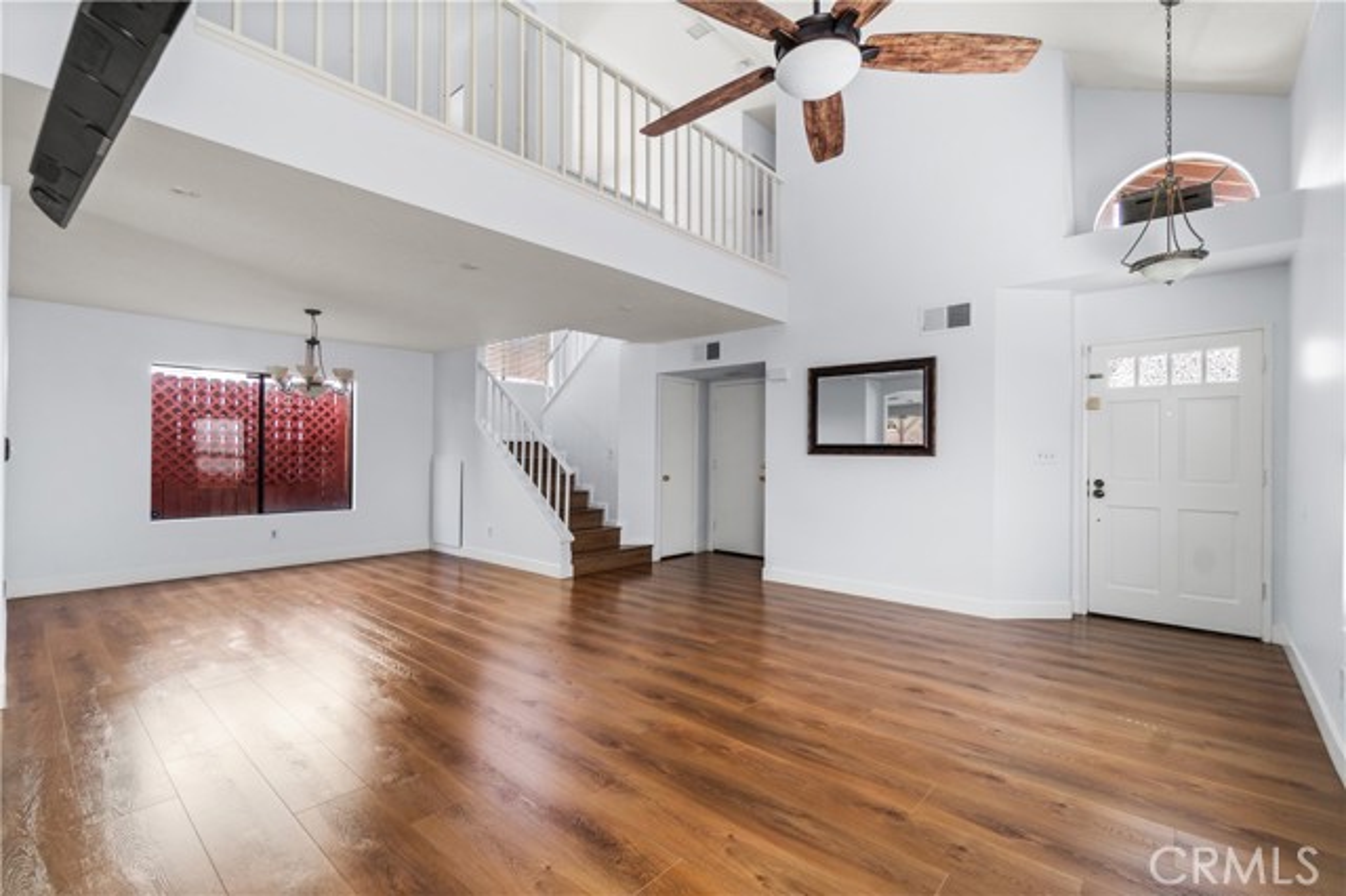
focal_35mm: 15
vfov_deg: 77.3
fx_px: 561
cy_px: 448
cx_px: 673
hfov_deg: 100.4
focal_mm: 10
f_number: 7.1
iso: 100
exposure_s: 1/5
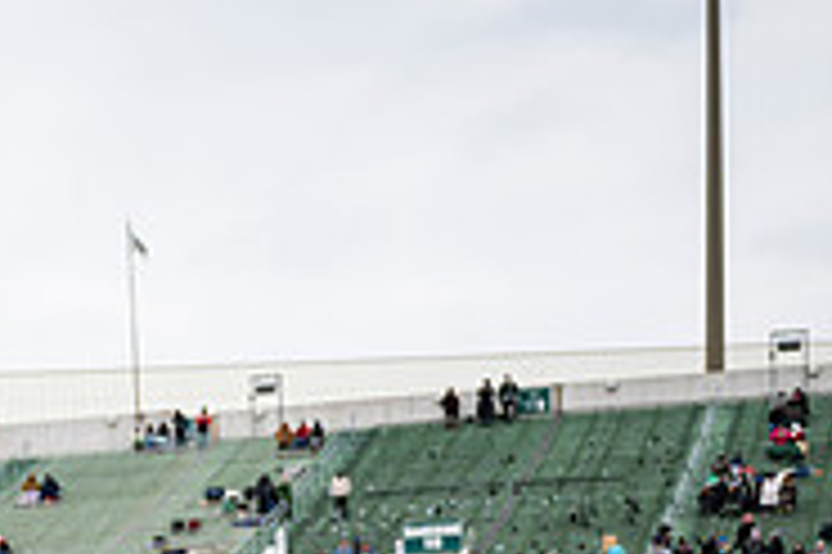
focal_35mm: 105
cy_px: 863
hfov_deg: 18.9
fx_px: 2424
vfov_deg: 12.3
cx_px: -18
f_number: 2.8
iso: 100
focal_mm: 33.5
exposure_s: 1/500
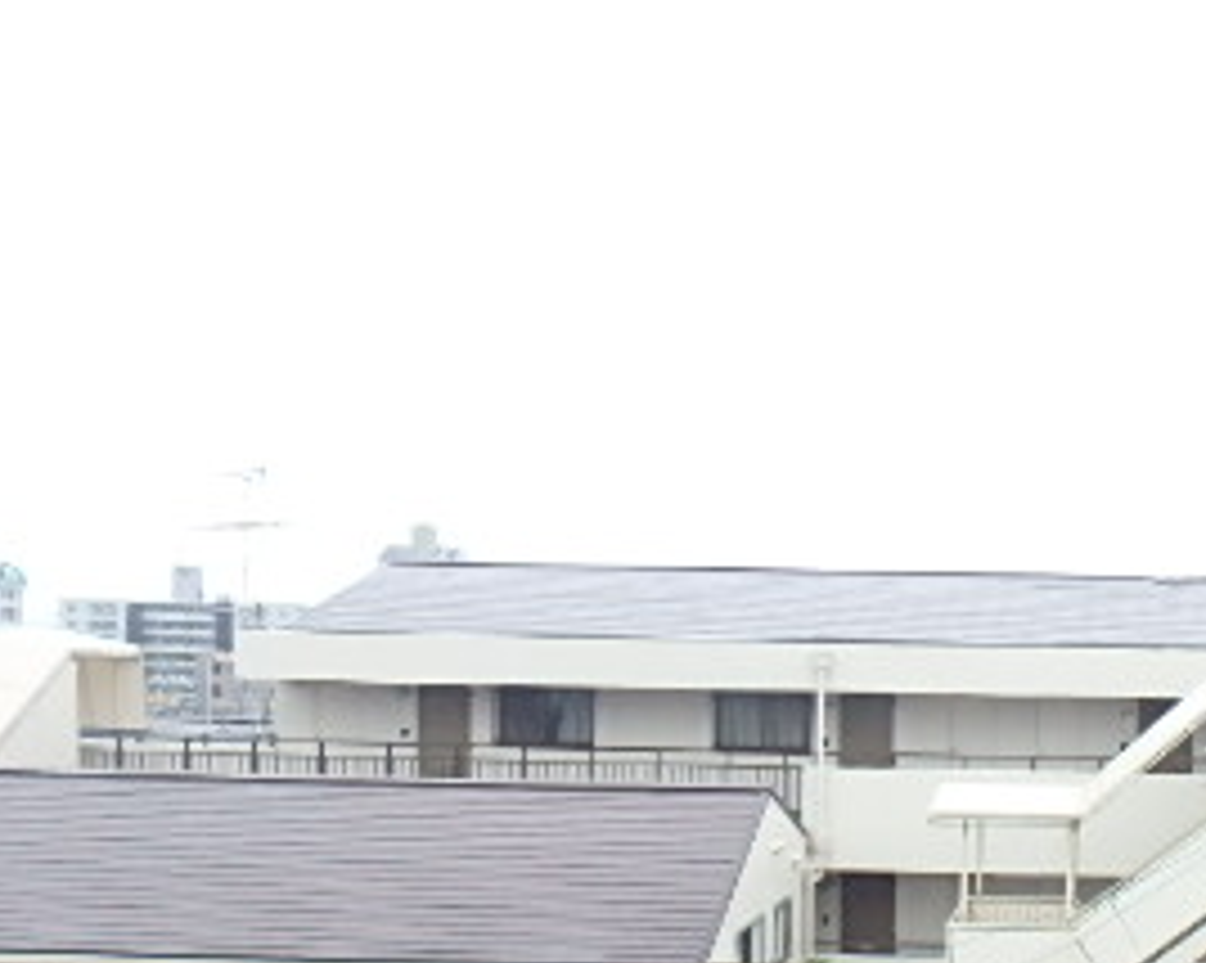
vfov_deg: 30.0
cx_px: 1107
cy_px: 783
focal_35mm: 49
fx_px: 1748
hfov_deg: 35.6
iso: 160
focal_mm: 3.7
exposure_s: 1/60
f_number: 3.5
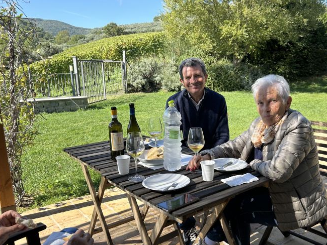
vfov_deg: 44.1
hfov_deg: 56.4
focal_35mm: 32
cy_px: 137
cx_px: 196
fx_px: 302
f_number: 1.5
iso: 50
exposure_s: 1/1266
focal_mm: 5.7
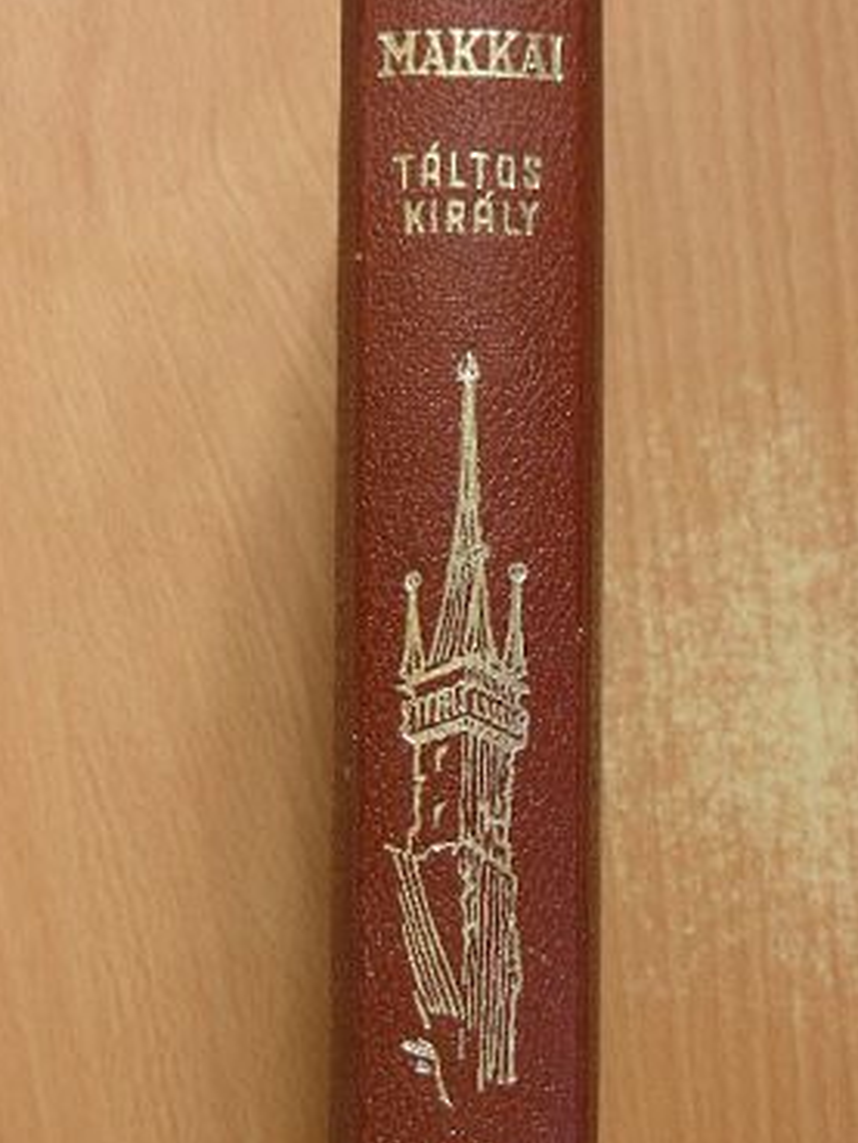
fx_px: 2841
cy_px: 590
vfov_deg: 22.8
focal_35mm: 86
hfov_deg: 17.2
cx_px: 455
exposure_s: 1/25.3
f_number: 3.5
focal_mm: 11.7
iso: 100
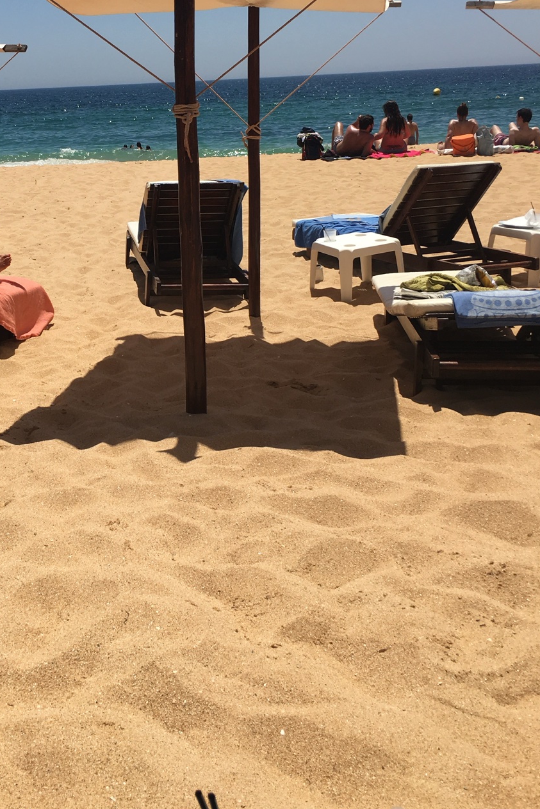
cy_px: 295
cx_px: 128
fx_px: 945
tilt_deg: -11.2
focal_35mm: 42
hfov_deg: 31.3
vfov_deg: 45.9
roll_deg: +2.0
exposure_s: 1/2564
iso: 25
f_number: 2.2
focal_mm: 4.15
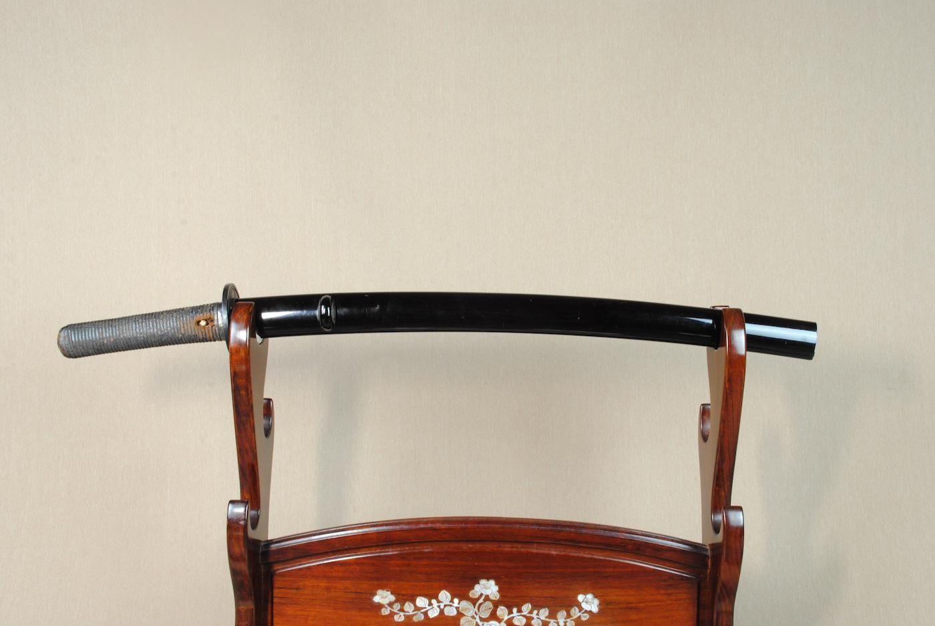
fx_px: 936
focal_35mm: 36
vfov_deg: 37.0
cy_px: 313
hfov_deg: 53.1
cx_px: 468
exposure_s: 1/2
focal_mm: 24
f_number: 11
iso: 400
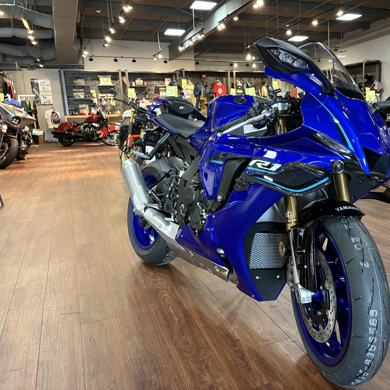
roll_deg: +2.2
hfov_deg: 51.6
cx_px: 257
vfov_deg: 52.5
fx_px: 395
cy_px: 193
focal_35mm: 31
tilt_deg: -11.2
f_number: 1.6
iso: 500
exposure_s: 1/60
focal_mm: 5.96
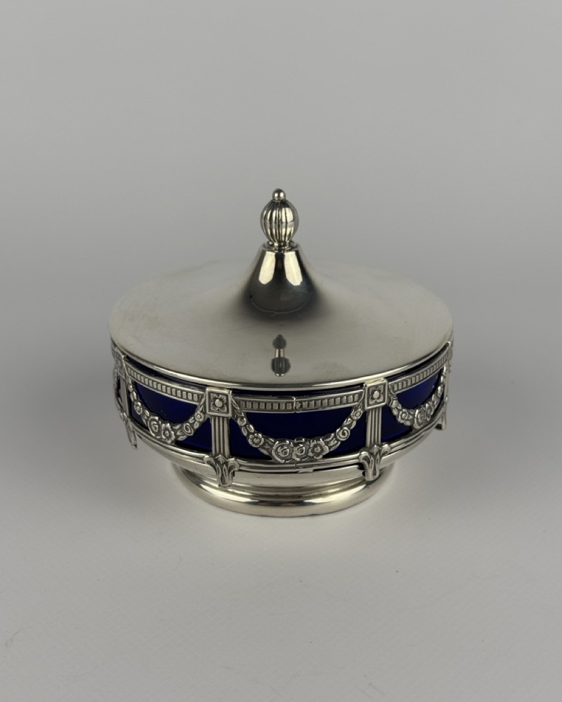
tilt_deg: -24.0
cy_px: 354
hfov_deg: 29.7
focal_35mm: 51
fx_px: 1060
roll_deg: +0.5
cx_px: 278
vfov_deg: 36.7
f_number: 1.78
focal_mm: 6.76
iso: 64
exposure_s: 1/792
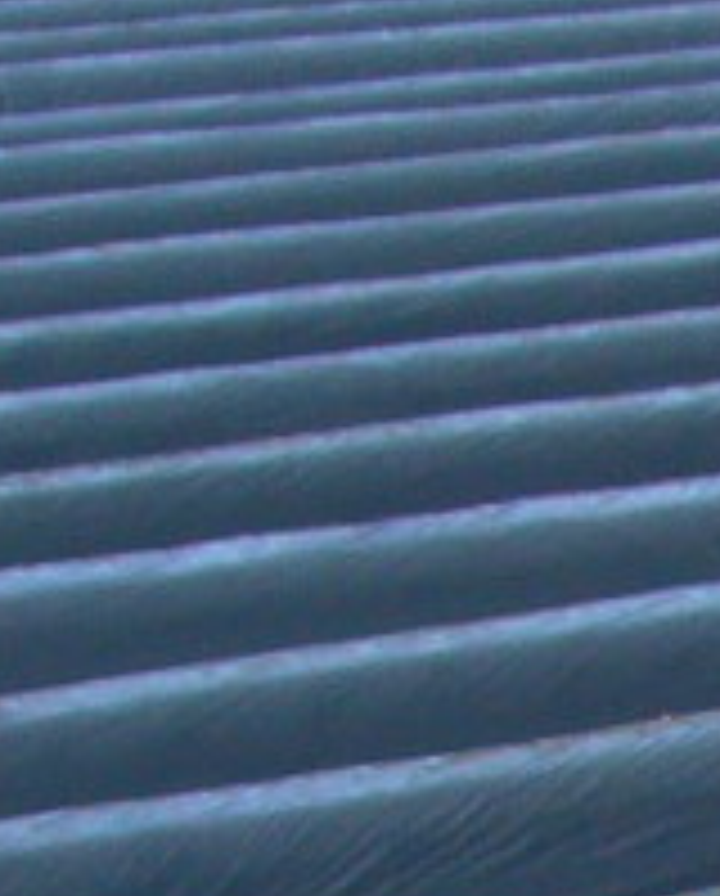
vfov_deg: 6.9
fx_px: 7276
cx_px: 2902
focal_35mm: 274
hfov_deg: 5.1
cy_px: 1643
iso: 80
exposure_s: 1/160
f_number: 5.6
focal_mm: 5.8
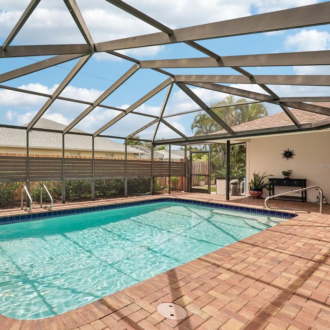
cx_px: 81
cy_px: 165
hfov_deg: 65.9
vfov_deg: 70.5
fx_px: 234
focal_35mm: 22
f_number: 8
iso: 400
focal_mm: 16.5
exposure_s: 1/800
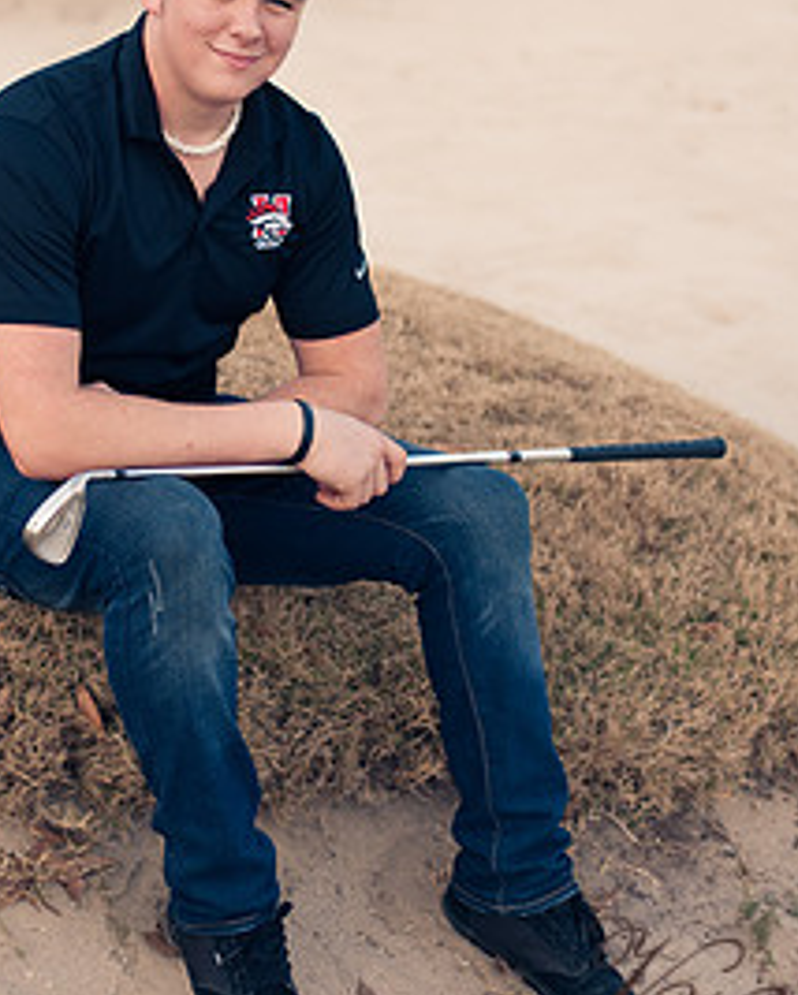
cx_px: 267
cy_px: 324
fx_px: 2330
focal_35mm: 79
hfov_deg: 19.4
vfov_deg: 24.0
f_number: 2.2
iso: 200
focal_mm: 50
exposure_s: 1/250
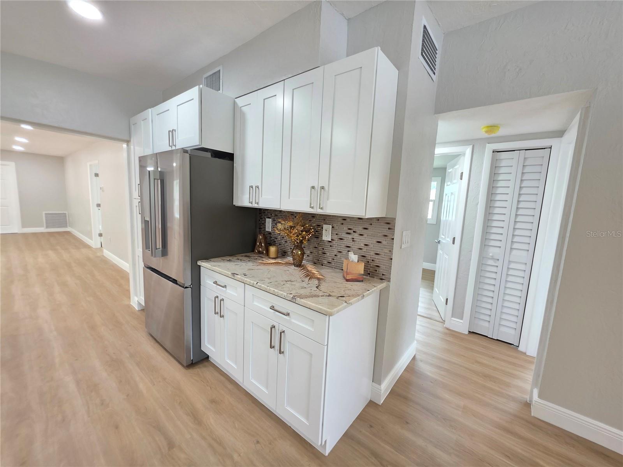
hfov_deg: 106.2
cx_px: 312
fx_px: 234
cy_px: 234
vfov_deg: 89.9
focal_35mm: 13
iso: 160
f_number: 1.9
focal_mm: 2.2
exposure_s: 1/60
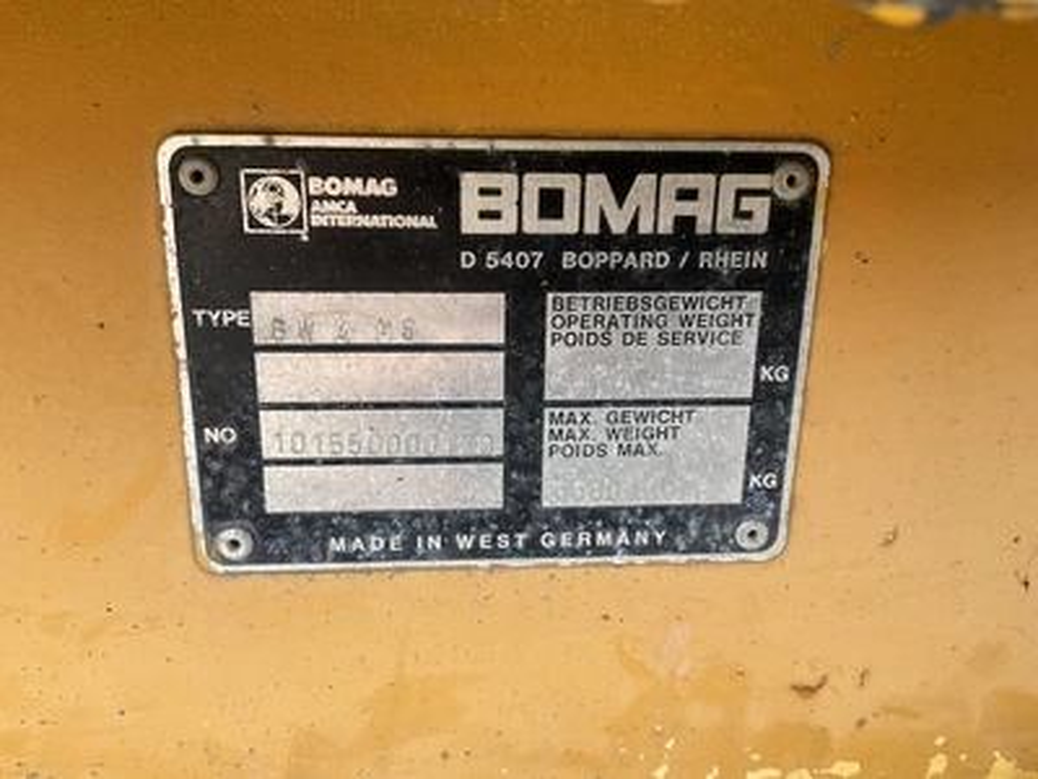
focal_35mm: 29
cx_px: 519
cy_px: 390
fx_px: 870
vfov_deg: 48.2
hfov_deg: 61.7
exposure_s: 1/160
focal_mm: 3
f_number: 1.8
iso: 20
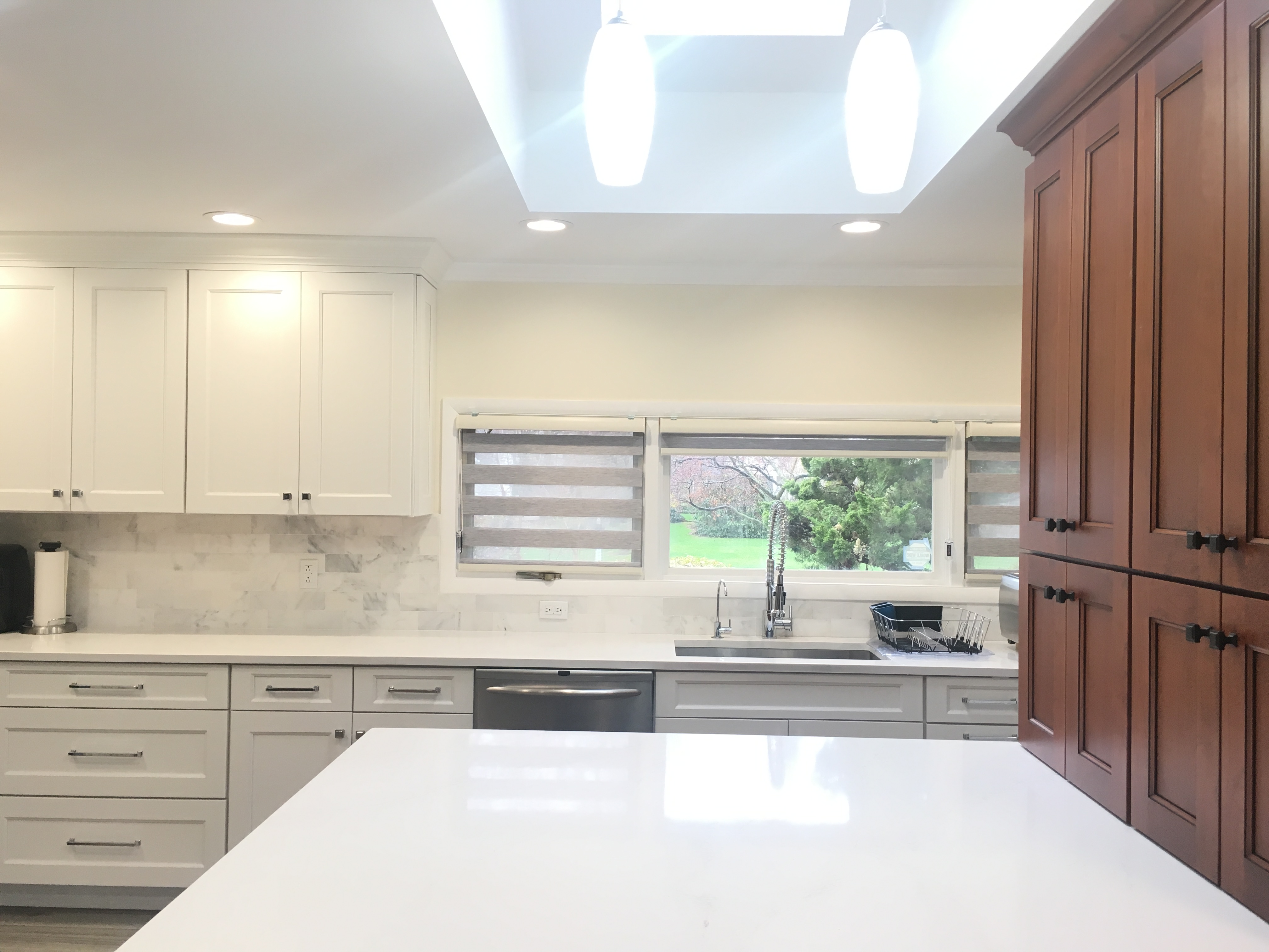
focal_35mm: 29
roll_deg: -1.2
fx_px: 1063
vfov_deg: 48.2
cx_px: 634
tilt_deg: +1.2
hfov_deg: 61.7
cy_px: 476
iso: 32
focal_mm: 4.15
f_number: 2.2
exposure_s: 1/30
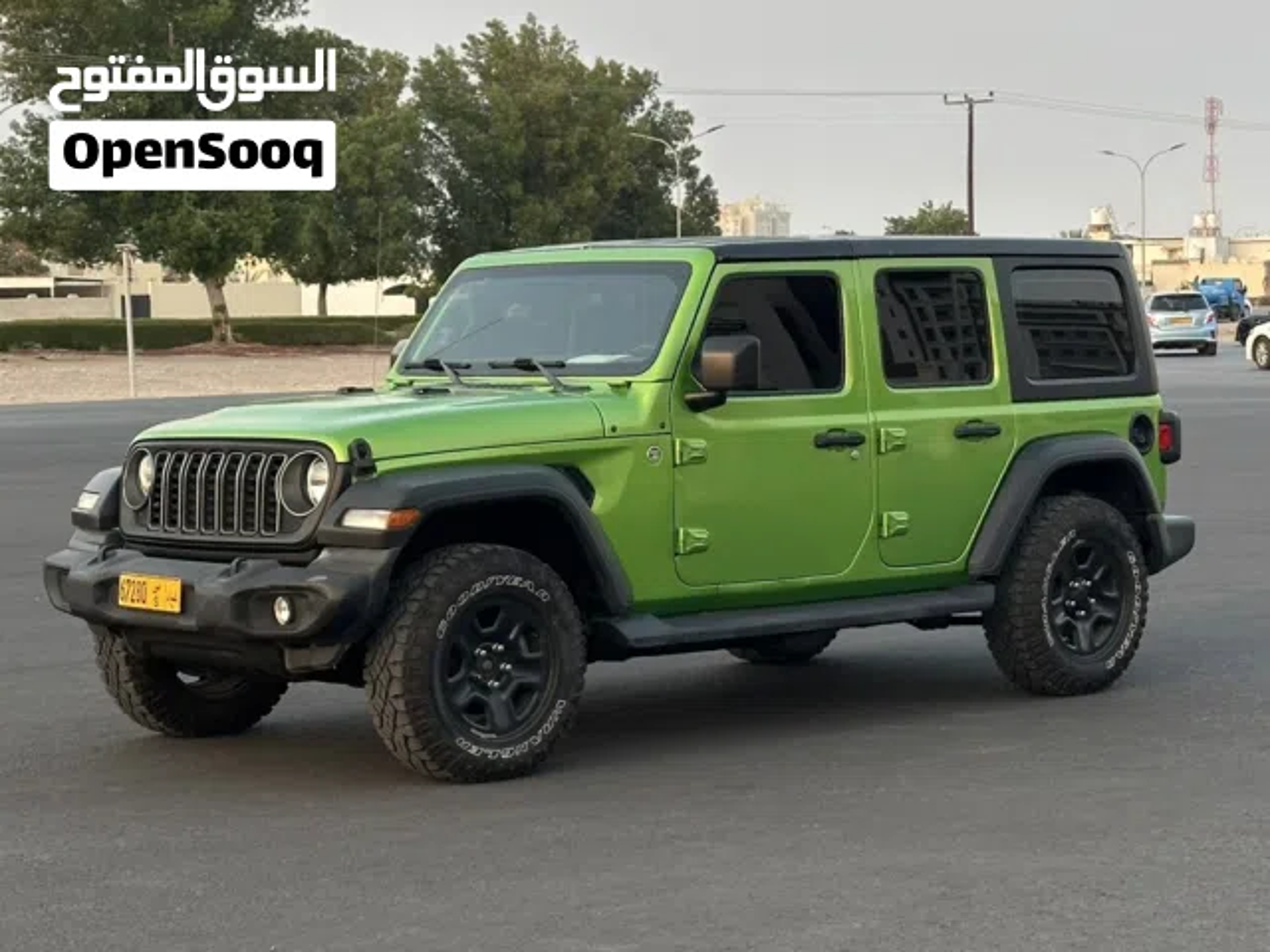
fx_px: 1761
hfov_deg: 39.7
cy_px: 476
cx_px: 635
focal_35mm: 48
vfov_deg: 30.3
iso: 64
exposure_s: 1/345
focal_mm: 6.86
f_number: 1.78
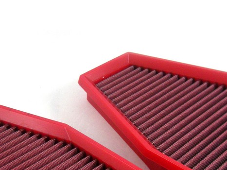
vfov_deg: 19.3
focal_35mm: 75
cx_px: 111
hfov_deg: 26.0
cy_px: 151
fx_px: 492
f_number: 2.8
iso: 163
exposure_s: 1/59.8
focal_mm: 5.7
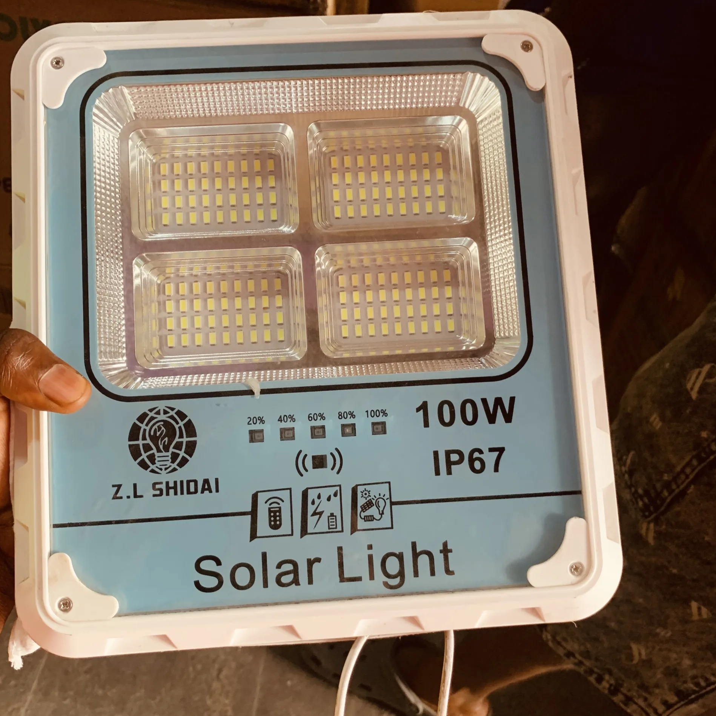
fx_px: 725
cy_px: 368
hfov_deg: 52.5
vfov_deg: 52.5
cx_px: 356
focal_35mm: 31
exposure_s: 1/60
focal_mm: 4.25
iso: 160
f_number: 1.8
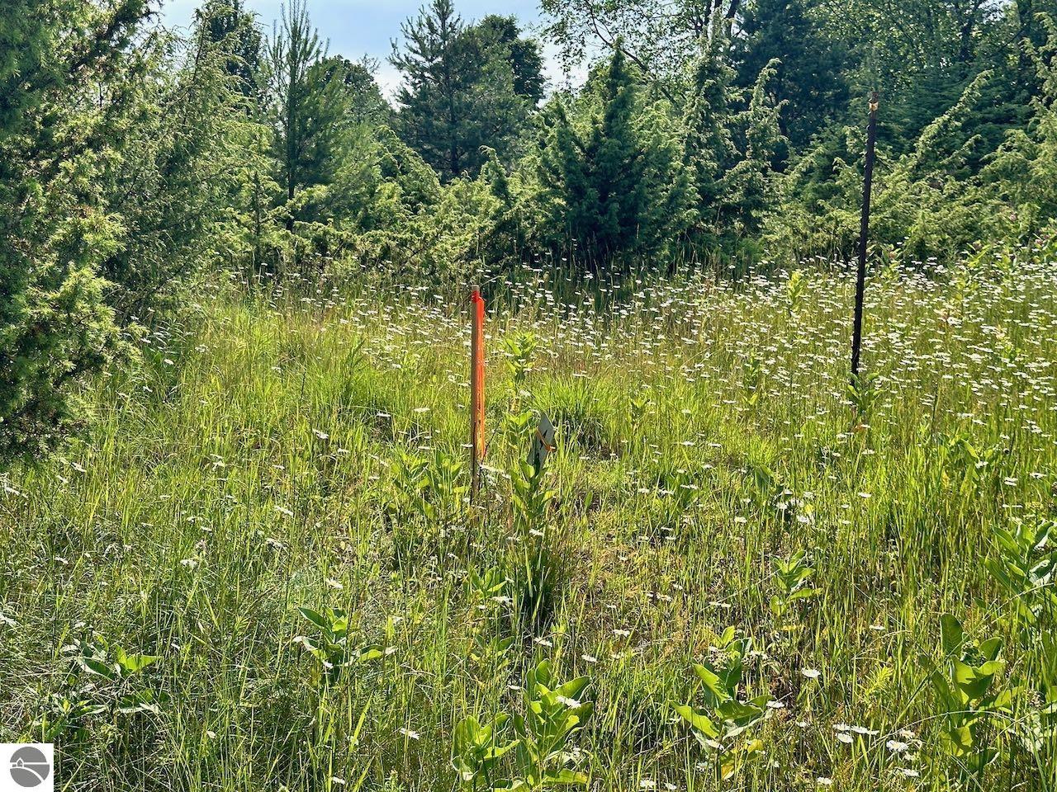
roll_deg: +0.5
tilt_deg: -3.2
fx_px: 1466
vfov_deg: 30.3
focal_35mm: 48
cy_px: 396
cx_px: 528
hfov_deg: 39.7
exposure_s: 1/1751
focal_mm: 6.86
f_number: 1.78
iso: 64
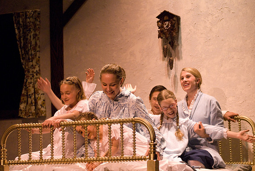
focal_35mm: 129
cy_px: 86
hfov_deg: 15.9
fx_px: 915
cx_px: 128
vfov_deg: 10.7
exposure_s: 1/160
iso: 1600
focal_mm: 86
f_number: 2.8
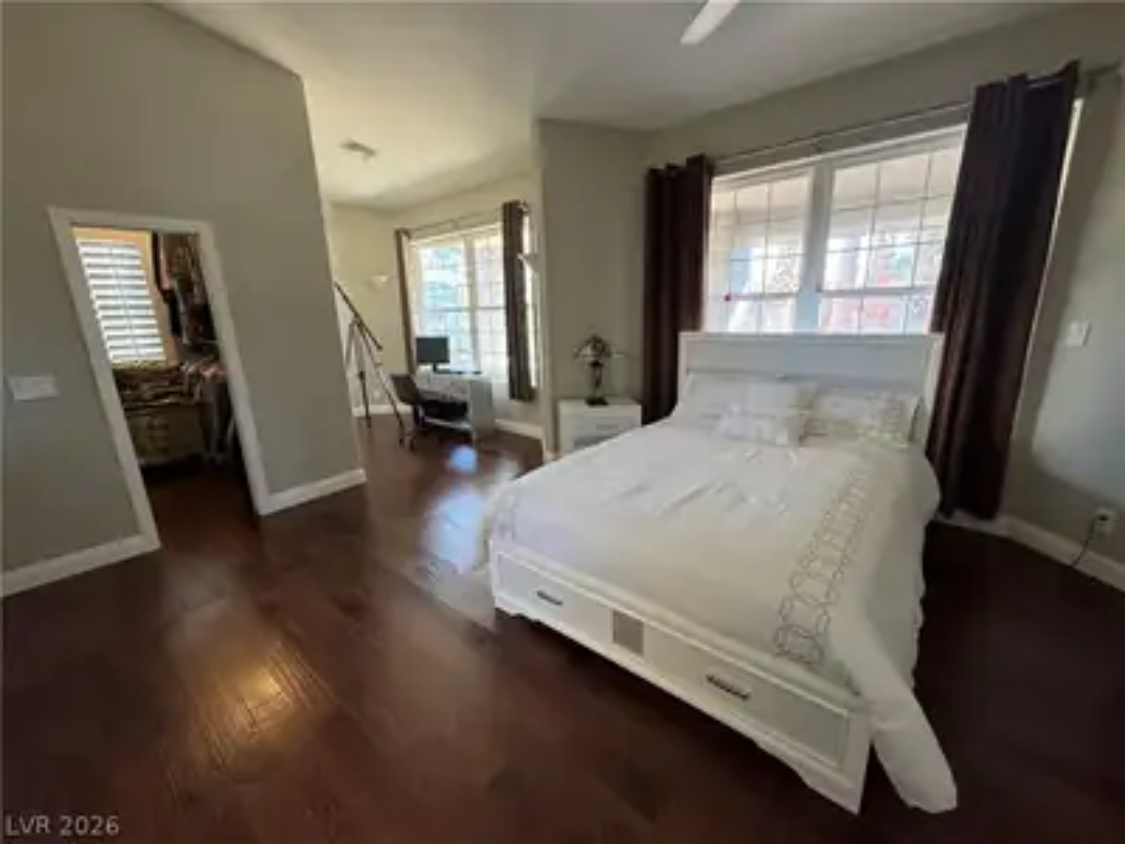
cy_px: 422
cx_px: 562
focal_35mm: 14
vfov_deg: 85.7
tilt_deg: -14.7
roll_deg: +2.2
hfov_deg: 102.1
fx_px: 455
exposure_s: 1/60
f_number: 2.2
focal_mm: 2.22
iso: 320
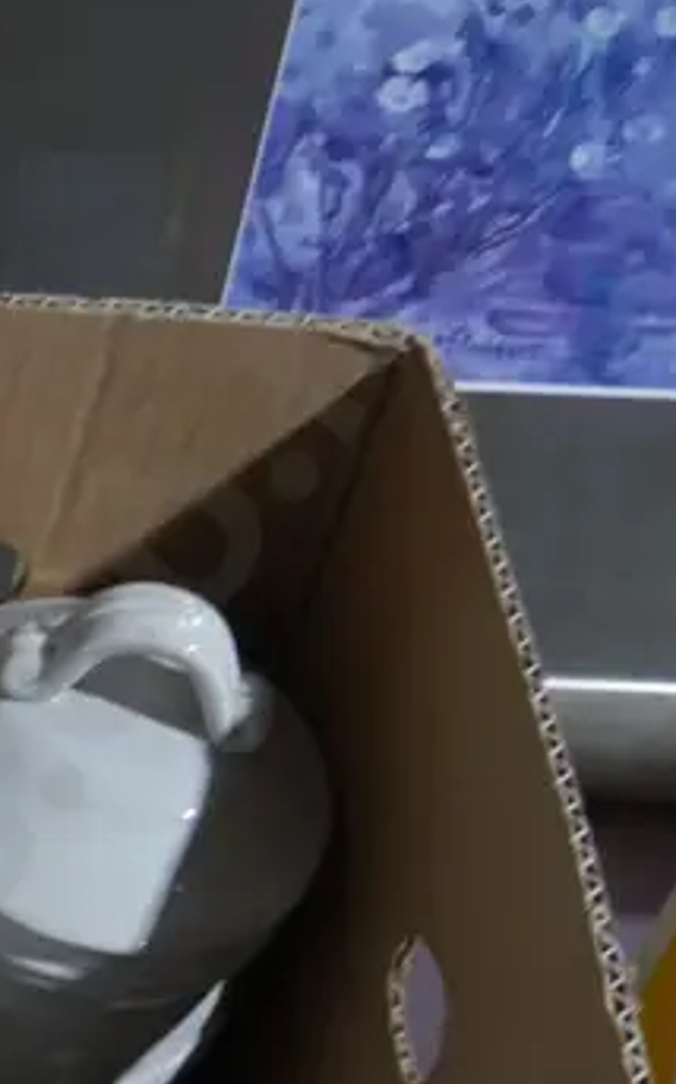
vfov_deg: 19.8
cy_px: 1473
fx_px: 2804
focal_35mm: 95
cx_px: -518
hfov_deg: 12.6
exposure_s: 1/60
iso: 640
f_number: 3.6
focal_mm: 15
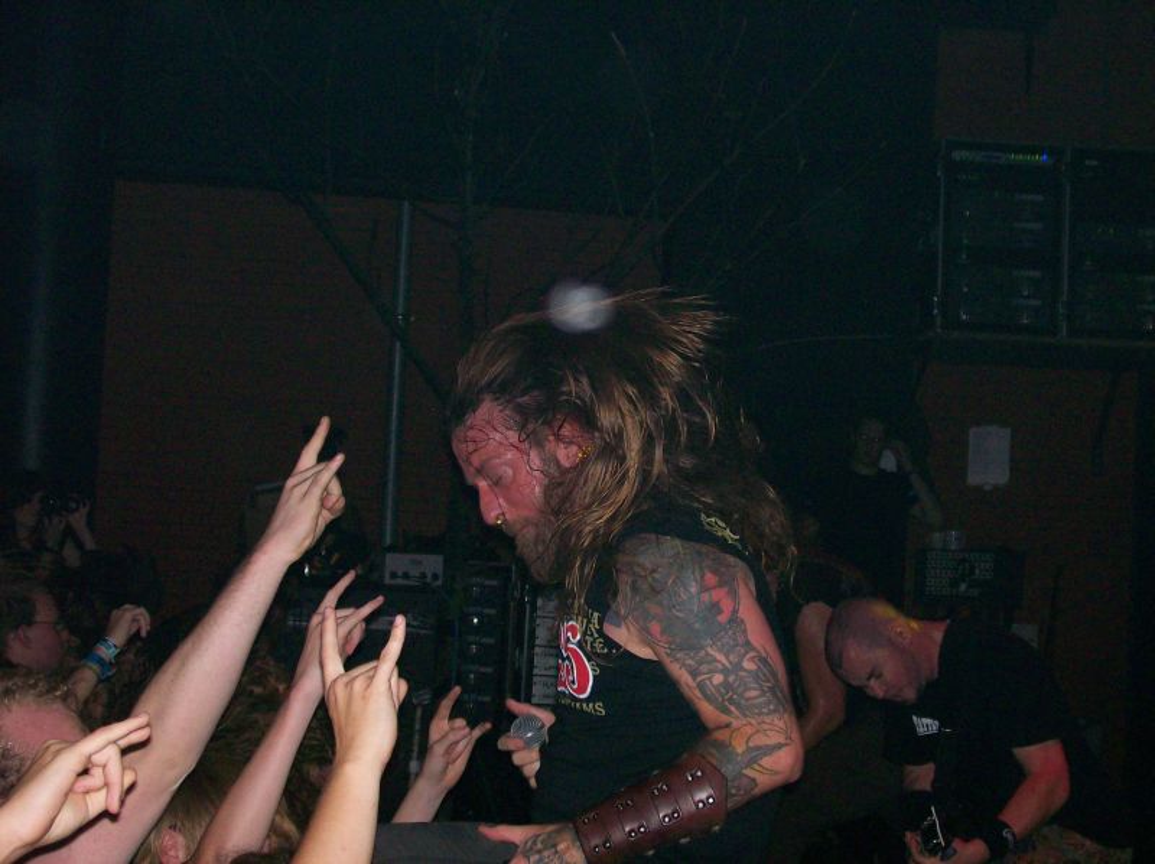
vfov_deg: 26.0
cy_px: 432
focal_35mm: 56
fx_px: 1866
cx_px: 578
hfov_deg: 34.4
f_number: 3.4
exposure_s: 1/83.6
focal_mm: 9.4
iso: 140
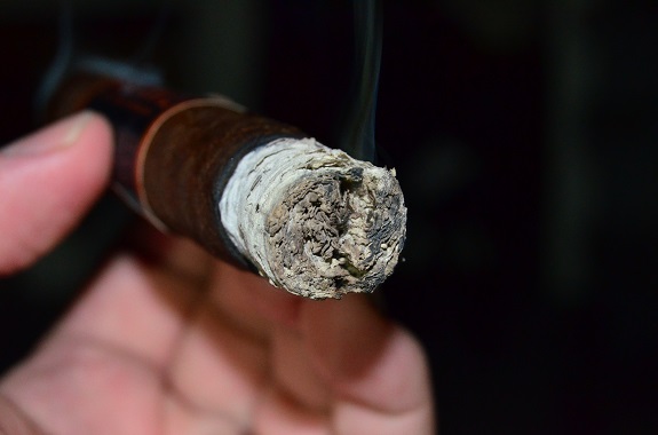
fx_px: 1504
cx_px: 329
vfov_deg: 16.5
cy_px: 218
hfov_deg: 24.7
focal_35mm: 82
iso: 2500
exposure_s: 1/60
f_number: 10
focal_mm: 55
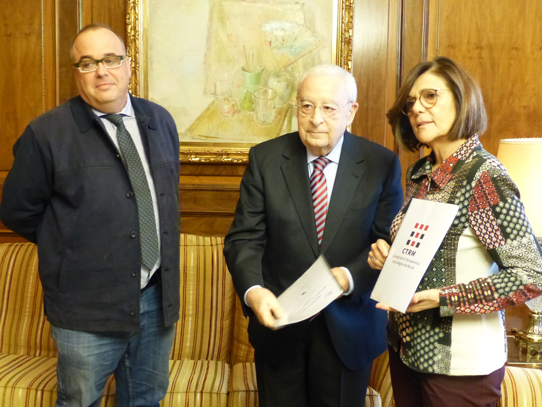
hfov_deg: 42.1
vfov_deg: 32.2
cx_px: 271
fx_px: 705
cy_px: 204
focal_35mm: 45
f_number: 2.8
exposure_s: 1/25
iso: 800
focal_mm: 8.1
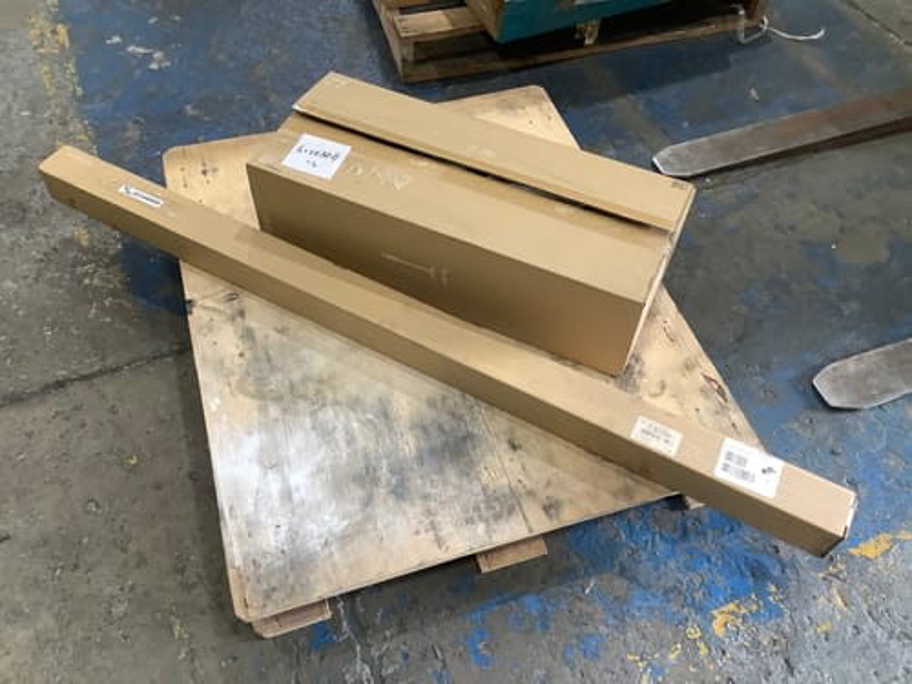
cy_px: 342
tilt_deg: -52.5
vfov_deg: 45.4
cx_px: 456
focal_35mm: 31
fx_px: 817
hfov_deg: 58.4
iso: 125
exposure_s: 1/50
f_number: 2.4
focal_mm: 3.3
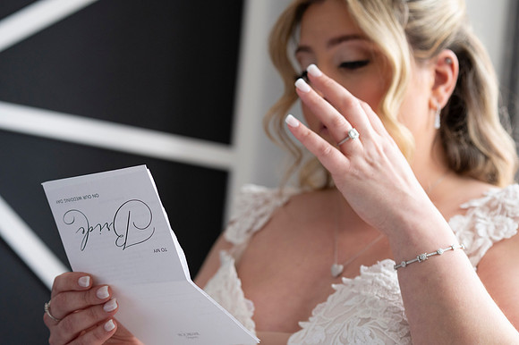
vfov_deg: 16.1
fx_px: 1225
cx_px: 260
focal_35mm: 85
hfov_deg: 23.9
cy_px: 172
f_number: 4
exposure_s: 1/640
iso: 1600
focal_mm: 85
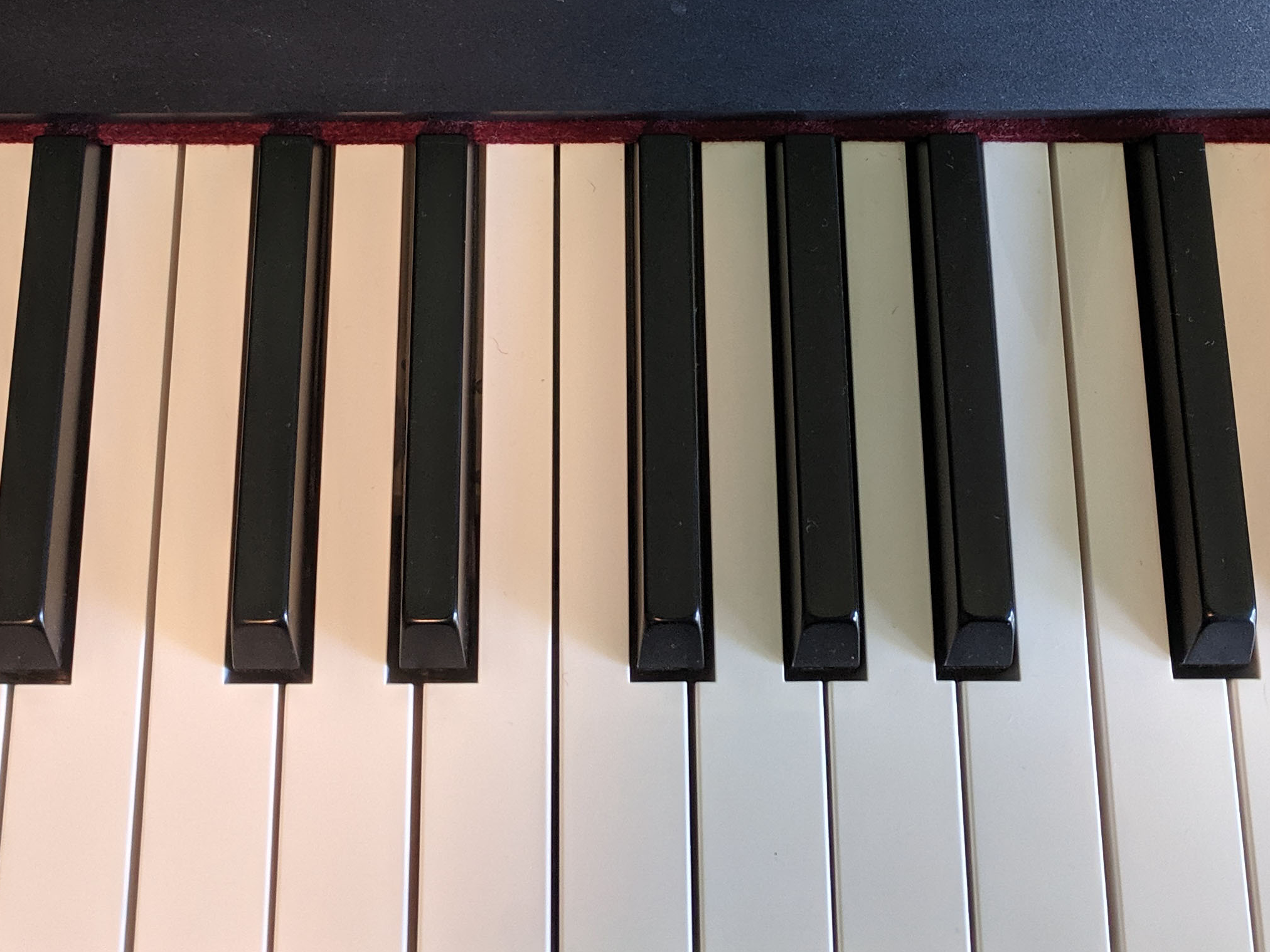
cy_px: 111
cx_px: 598
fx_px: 1908
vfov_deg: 27.1
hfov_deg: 36.8
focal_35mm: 52
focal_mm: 4.67
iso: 339
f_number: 2
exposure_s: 1/60
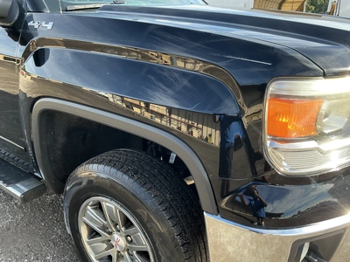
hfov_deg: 63.4
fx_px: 283
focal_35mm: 28
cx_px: 175
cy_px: 131
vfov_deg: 49.7
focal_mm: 3
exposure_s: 1/172
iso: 32
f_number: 1.8
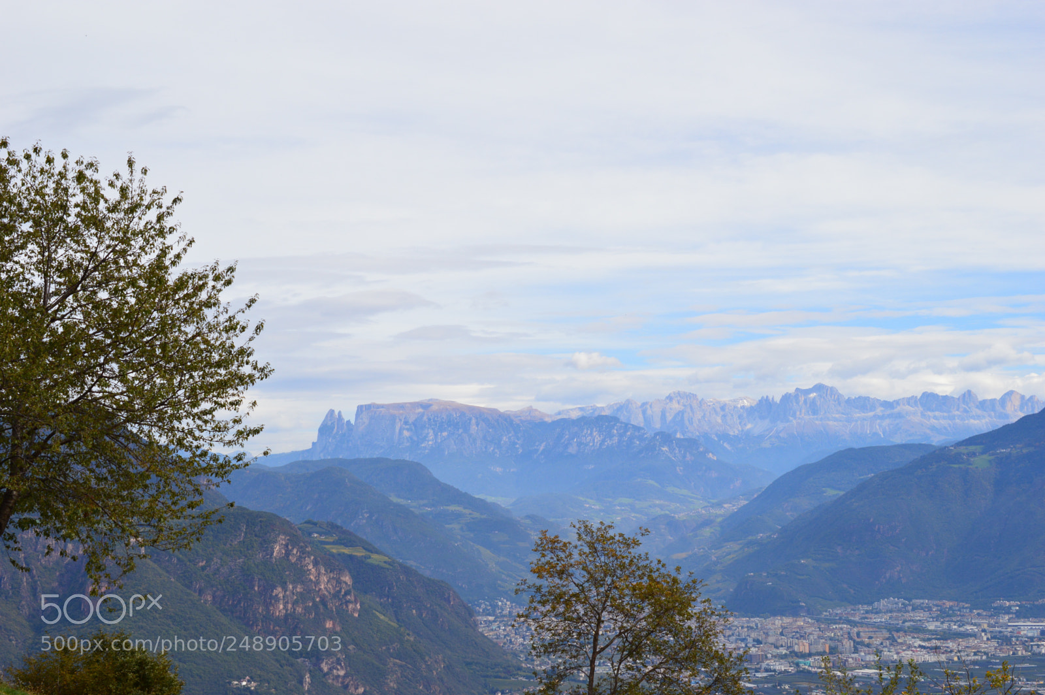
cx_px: 522
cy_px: 348
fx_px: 1740
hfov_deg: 33.4
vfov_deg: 22.6
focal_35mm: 60
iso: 320
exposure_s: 1/500
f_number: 11
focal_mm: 40
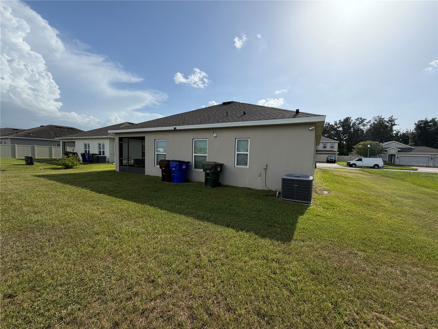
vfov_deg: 85.7
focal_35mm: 14
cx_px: 219
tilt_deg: -2.9
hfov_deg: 102.1
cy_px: 164
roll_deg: -1.6
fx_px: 177
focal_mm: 2.22
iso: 20
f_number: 2.2
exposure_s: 1/1368
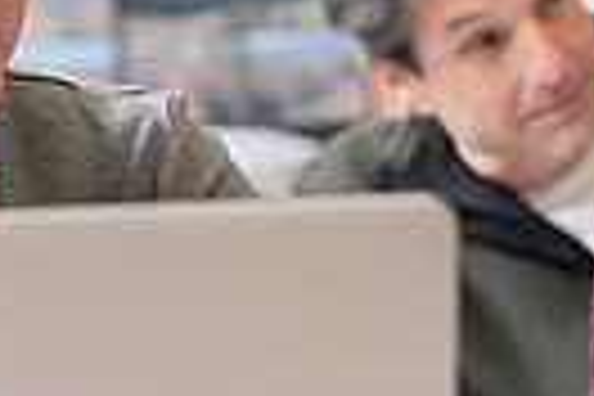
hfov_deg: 6.6
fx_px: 5082
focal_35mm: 308
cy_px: 25
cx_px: 814
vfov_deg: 4.5
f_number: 3.5
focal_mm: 70
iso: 1000
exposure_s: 1/200
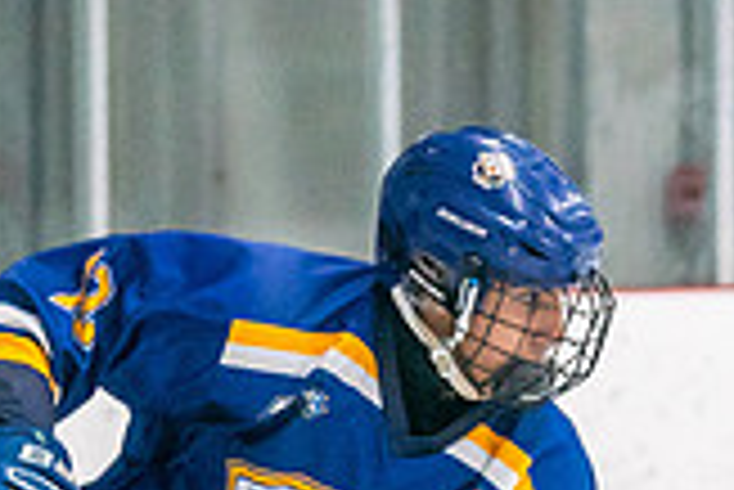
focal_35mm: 437
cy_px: 593
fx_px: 8918
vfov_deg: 3.1
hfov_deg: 4.7
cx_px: 394
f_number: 2.8
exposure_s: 1/1250
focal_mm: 82
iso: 3200
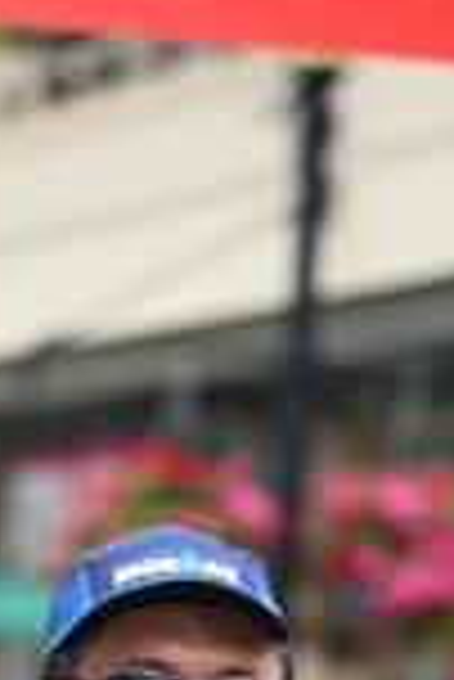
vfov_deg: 5.6
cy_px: 1063
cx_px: 214
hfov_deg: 3.8
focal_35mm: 365
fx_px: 6888
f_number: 2.8
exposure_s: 1/1600
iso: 640
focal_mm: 100
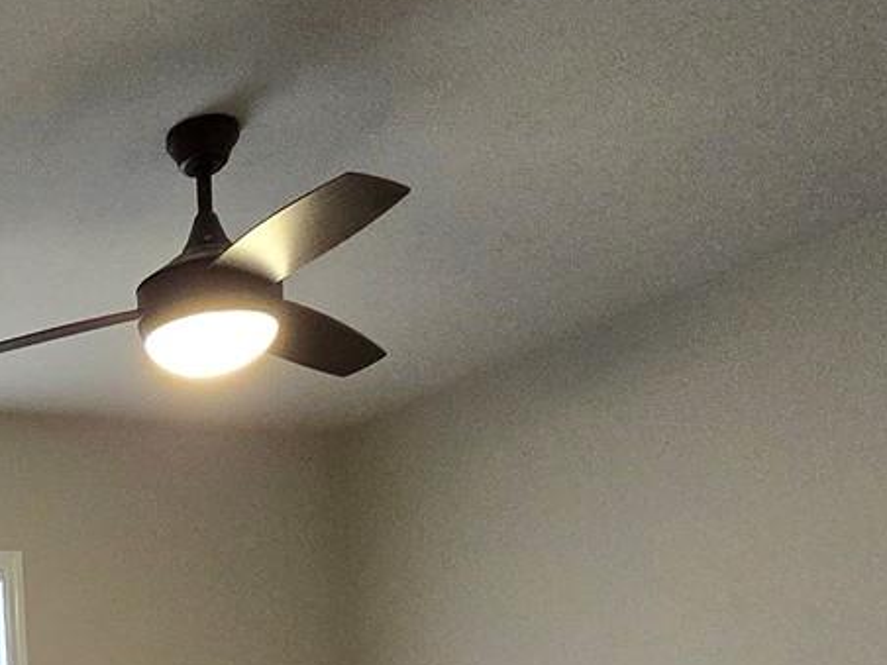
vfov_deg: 26.9
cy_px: 849
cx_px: -173
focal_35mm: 46
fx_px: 1179
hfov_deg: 33.6
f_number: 2.2
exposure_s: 1/60
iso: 500
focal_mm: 2.2
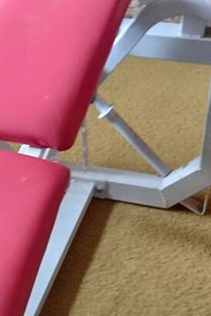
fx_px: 747
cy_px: 261
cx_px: -4
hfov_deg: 15.7
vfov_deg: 23.5
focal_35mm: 85
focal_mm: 4.6
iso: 200
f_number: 2
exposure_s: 1/33
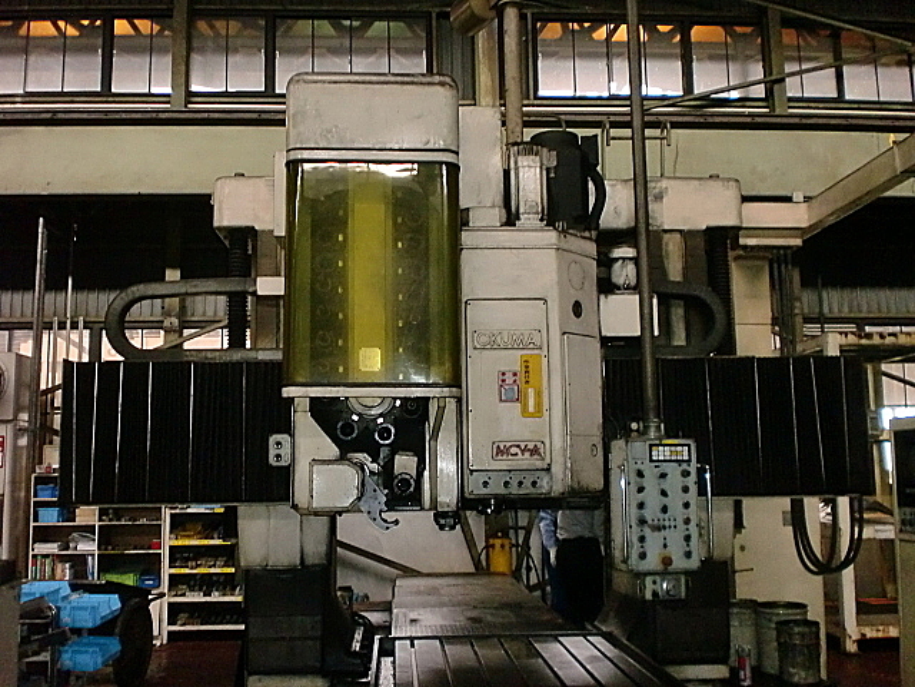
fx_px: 925
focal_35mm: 35
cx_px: 458
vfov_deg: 40.7
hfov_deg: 52.6
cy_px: 344
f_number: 3.1
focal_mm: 6.3
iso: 400
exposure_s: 1/30
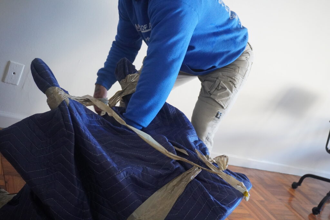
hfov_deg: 49.5
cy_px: 110
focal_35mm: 39
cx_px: 165
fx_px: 358
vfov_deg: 34.2
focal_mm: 26
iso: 4000
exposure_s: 1/160
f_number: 4.5
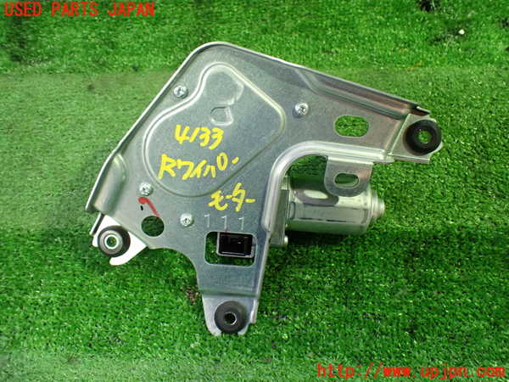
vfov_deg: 46.8
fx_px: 441
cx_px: 254
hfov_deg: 60.0
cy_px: 191
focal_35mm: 30
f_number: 2.3
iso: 800
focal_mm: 5.4
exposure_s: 1/60
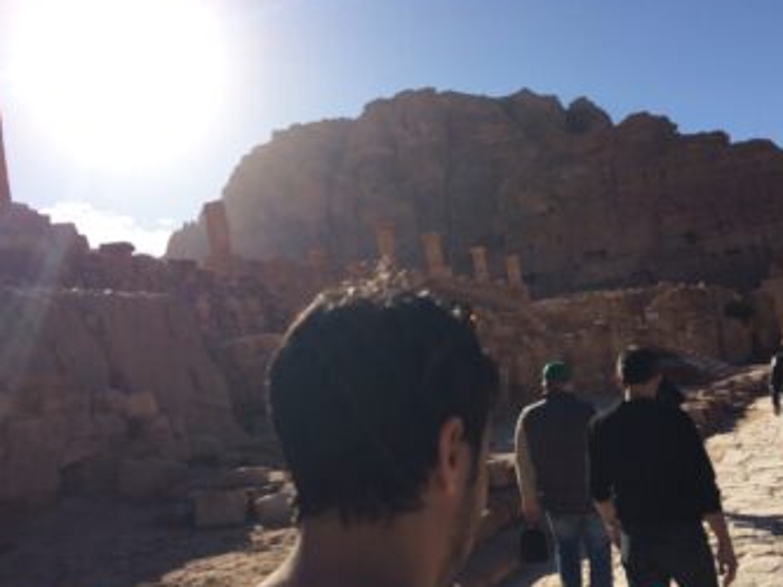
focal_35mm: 36
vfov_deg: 39.6
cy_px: 324
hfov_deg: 51.3
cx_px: 376
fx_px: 815
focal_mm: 4.12
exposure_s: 1/3425
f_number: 2.2
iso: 32
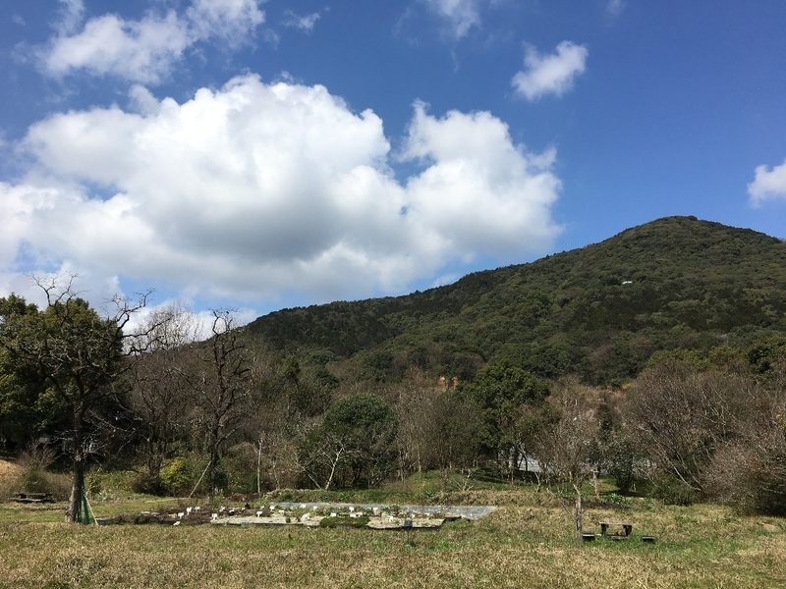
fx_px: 658
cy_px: 294
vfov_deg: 48.2
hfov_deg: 61.7
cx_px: 393
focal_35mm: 29
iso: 25
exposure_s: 1/2747
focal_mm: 4.15
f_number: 2.2
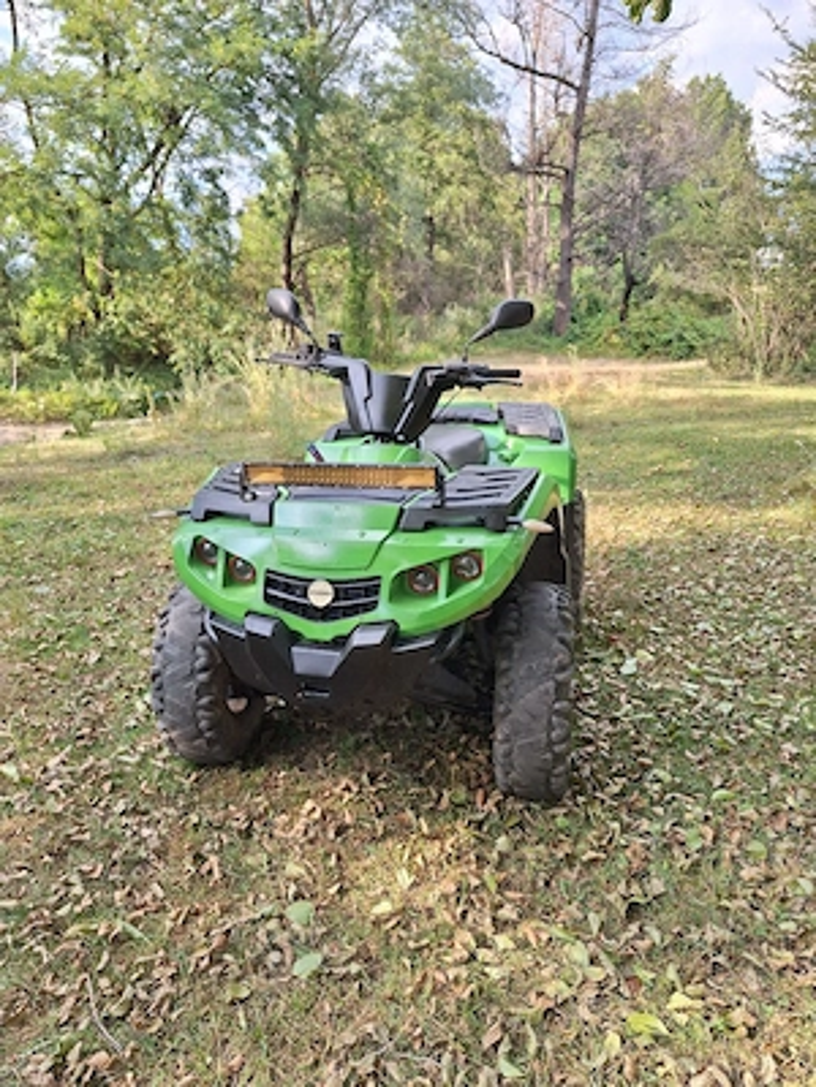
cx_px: 408
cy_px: 544
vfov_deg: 73.9
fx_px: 723
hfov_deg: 58.9
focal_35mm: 23
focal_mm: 5.54
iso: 40
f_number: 1.8
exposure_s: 1/435
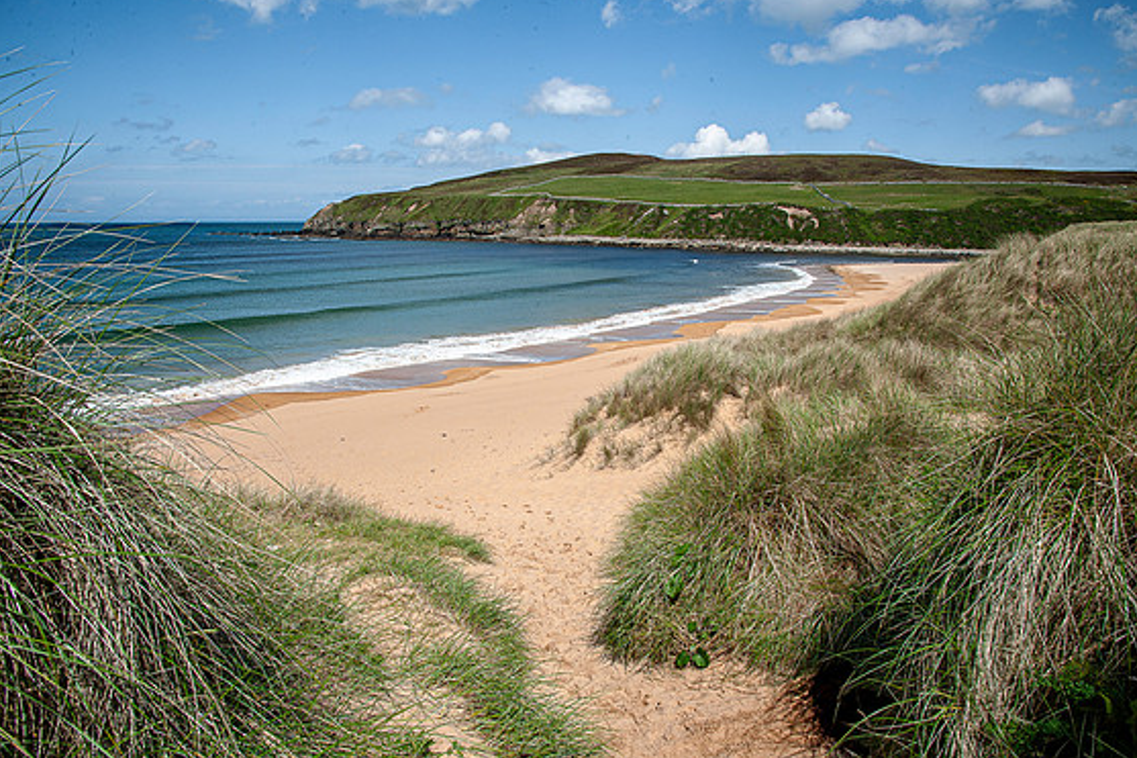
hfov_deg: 71.5
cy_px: 382
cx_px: 565
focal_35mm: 25
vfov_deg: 51.3
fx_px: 789
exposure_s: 1/200
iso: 200
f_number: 18
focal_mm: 24
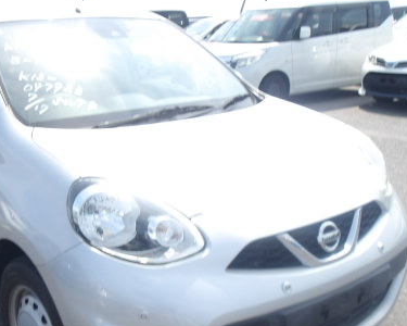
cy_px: 210
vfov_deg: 33.2
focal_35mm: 45
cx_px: 152
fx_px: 542
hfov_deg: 40.9
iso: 100
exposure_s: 1/60
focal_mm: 4.9
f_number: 10.4
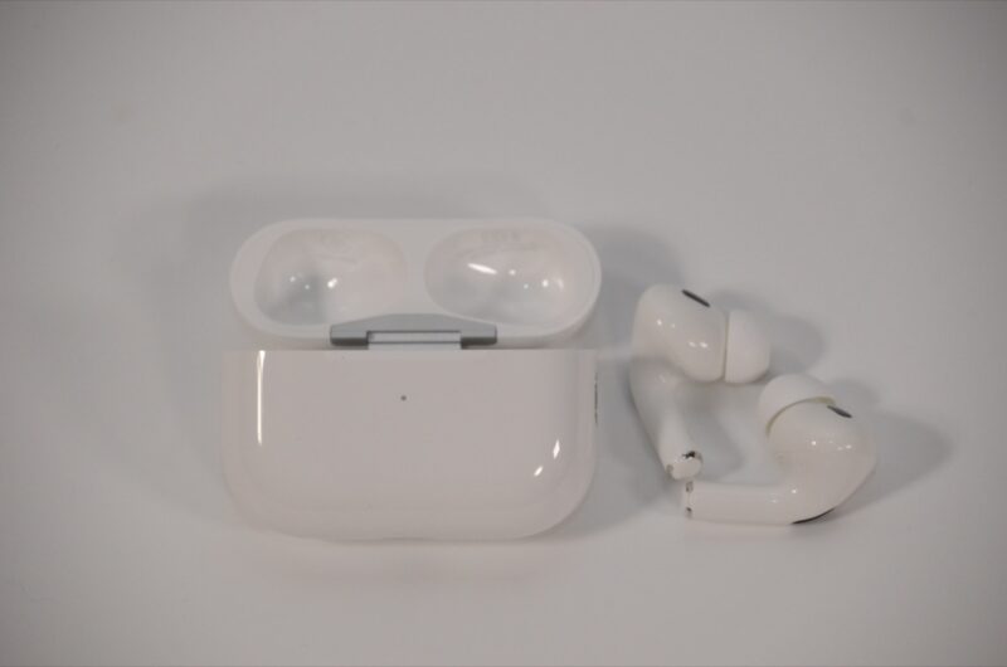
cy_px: 334
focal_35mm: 450
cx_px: 504
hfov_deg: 4.6
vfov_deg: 3.0
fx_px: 12562
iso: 1600
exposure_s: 1/200
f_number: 6.3
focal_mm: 300
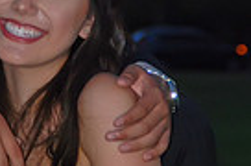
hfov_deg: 3.5
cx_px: -22
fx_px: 4160
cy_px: -13
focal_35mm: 598
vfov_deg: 2.3
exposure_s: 1/60
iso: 400
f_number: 6
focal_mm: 120
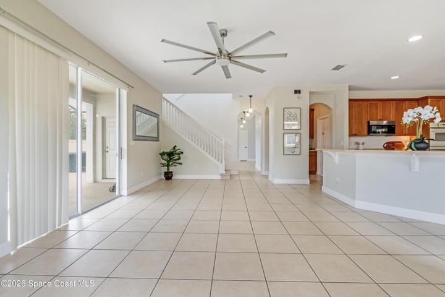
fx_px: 204
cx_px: 222
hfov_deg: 95.0
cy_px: 148
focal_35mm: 16
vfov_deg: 72.1
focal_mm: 11
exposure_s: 1/250
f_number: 9
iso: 250
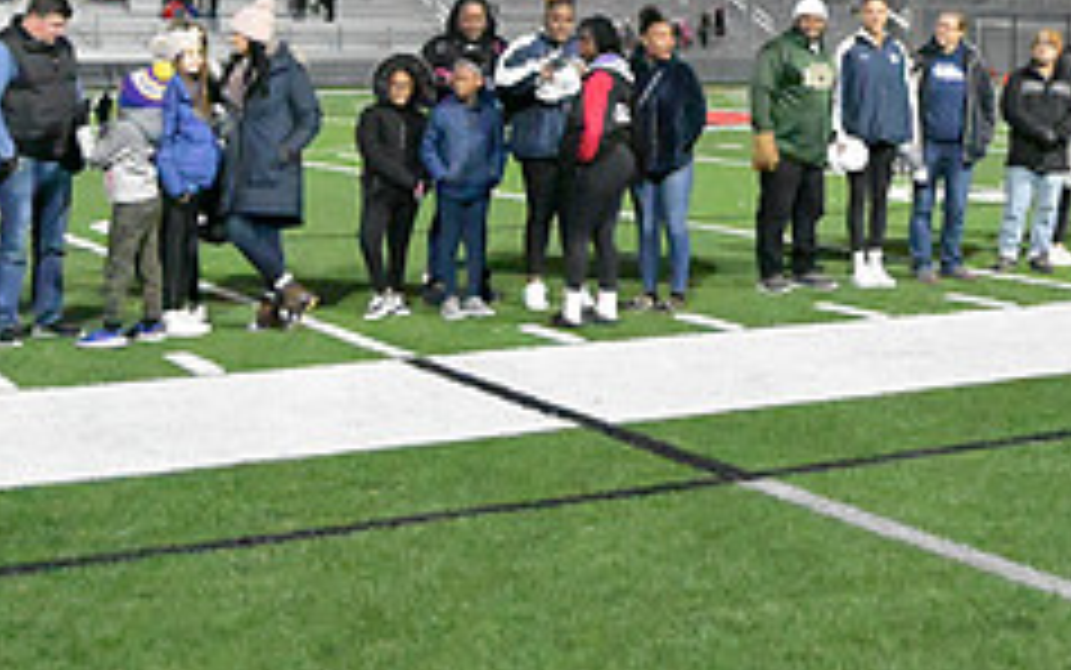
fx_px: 2103
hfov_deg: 27.7
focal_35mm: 72
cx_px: 927
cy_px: 103
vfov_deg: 17.9
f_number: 2.8
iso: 51200
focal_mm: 29
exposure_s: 1/8000
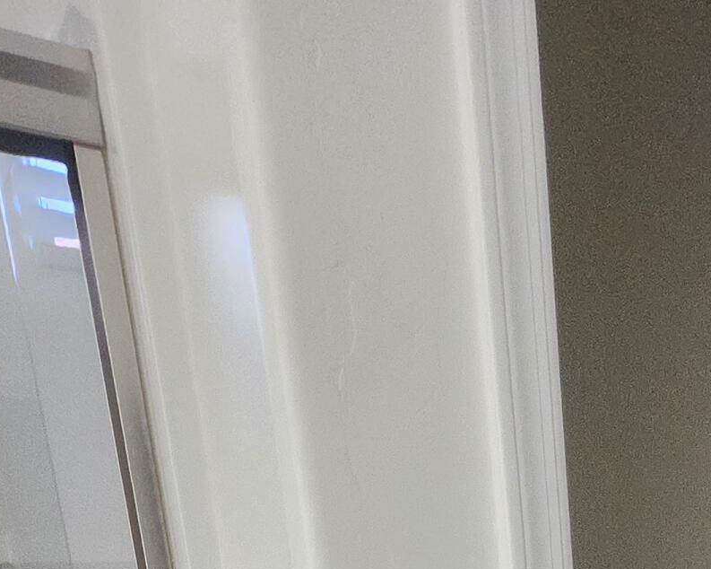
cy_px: 967
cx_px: 692
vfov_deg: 22.2
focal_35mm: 48
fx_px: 1010
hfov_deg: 35.5
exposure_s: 1/60
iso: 250
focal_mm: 1.74
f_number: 2.2
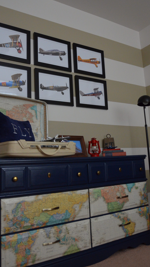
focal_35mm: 32
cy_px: 124
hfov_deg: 36.7
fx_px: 226
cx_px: 74
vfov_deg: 61.0
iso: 1600
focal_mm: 18
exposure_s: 1/125
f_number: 3.5
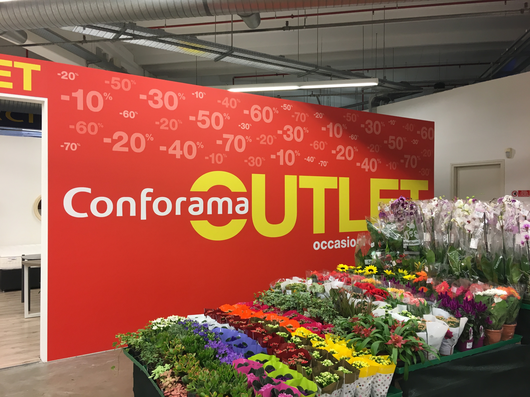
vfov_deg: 48.2
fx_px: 444
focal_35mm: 29
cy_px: 198
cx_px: 265
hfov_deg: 61.7
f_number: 2.2
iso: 64
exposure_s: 1/33
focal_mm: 4.15
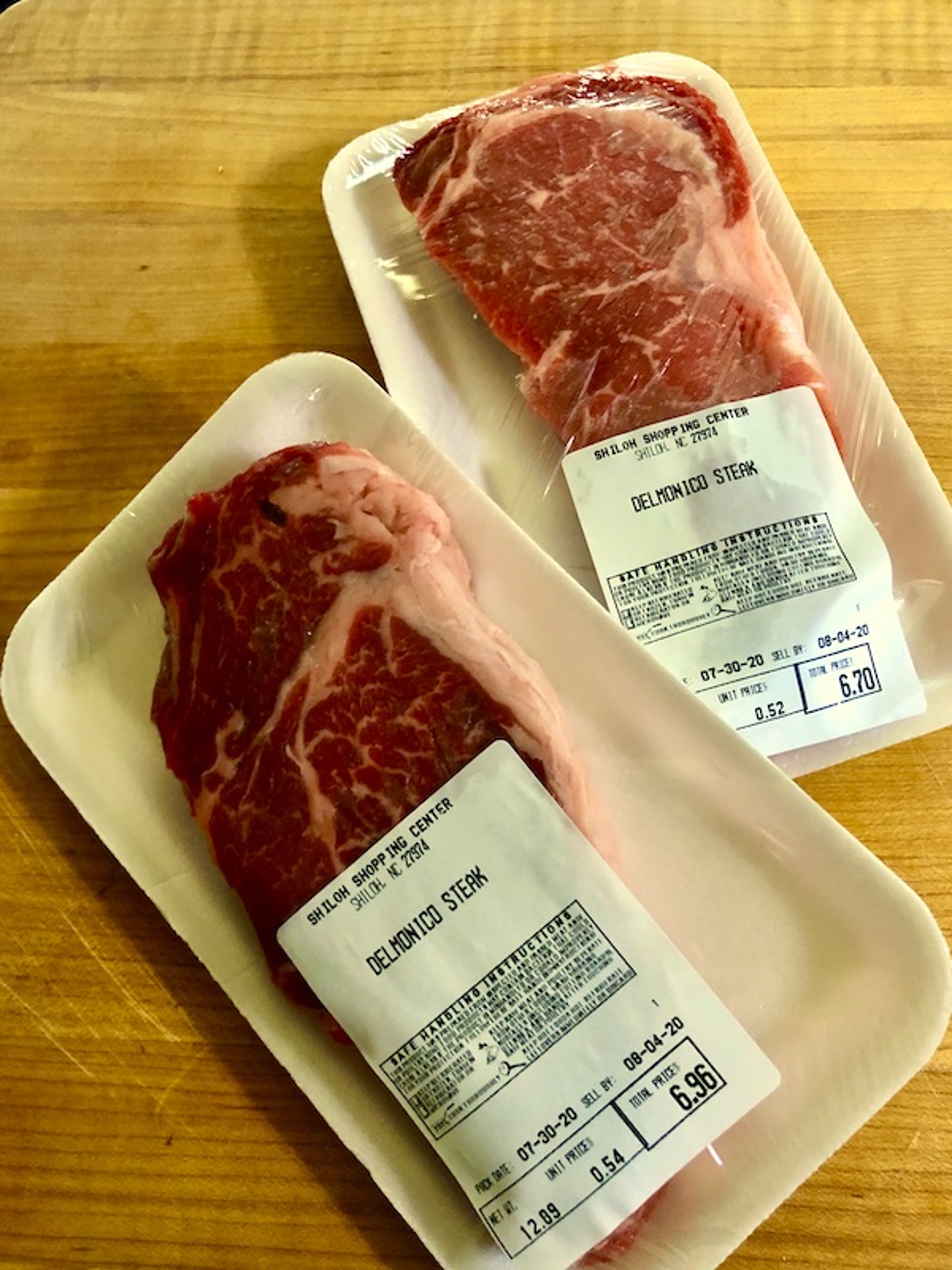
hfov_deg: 49.7
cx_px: 476
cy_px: 635
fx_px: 1027
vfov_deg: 63.4
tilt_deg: -71.4
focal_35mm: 28
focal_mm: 4
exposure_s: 1/15
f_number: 1.8
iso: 100
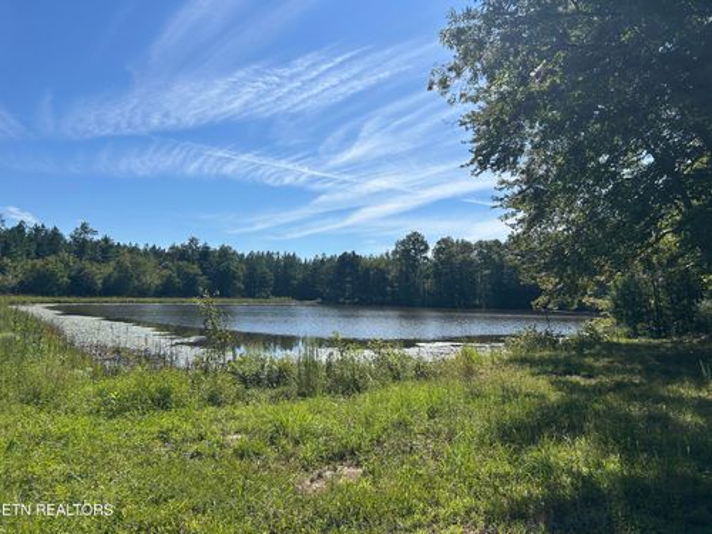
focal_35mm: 26
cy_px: 267
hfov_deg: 67.3
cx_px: 356
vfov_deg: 53.1
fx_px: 535
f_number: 1.5
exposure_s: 1/7463
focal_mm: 5.7
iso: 50
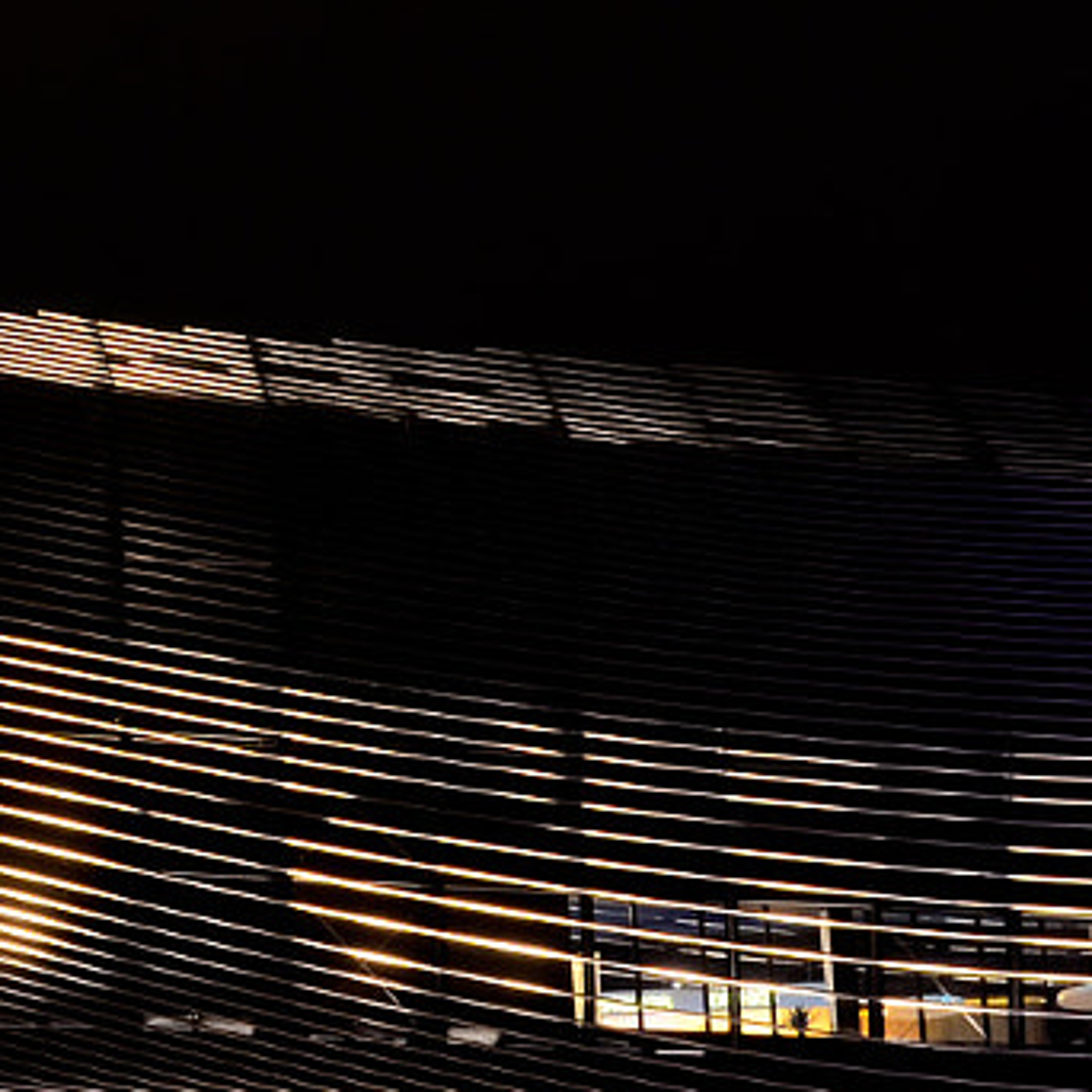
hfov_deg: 13.4
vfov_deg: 14.5
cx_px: -776
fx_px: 4247
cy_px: 1014
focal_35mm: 119
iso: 200
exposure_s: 23
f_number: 22
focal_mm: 20
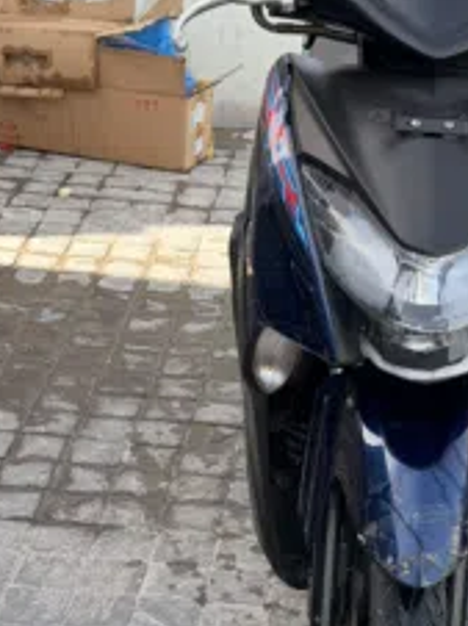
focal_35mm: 85
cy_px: 388
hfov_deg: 17.2
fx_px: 1535
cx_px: 363
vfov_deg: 23.0
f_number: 1.78
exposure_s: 1/754
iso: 80
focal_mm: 6.76
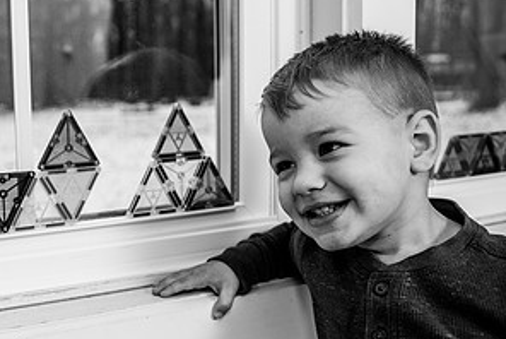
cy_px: 155
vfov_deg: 28.7
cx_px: 85
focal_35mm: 47
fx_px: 661
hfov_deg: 39.8
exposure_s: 1/250
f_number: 2.8
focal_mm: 24
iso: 250
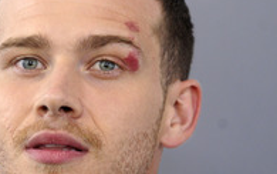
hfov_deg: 4.5
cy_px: 137
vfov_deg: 2.8
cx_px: 51
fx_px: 3557
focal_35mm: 471
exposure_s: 1/250
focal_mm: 200
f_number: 5
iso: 1600
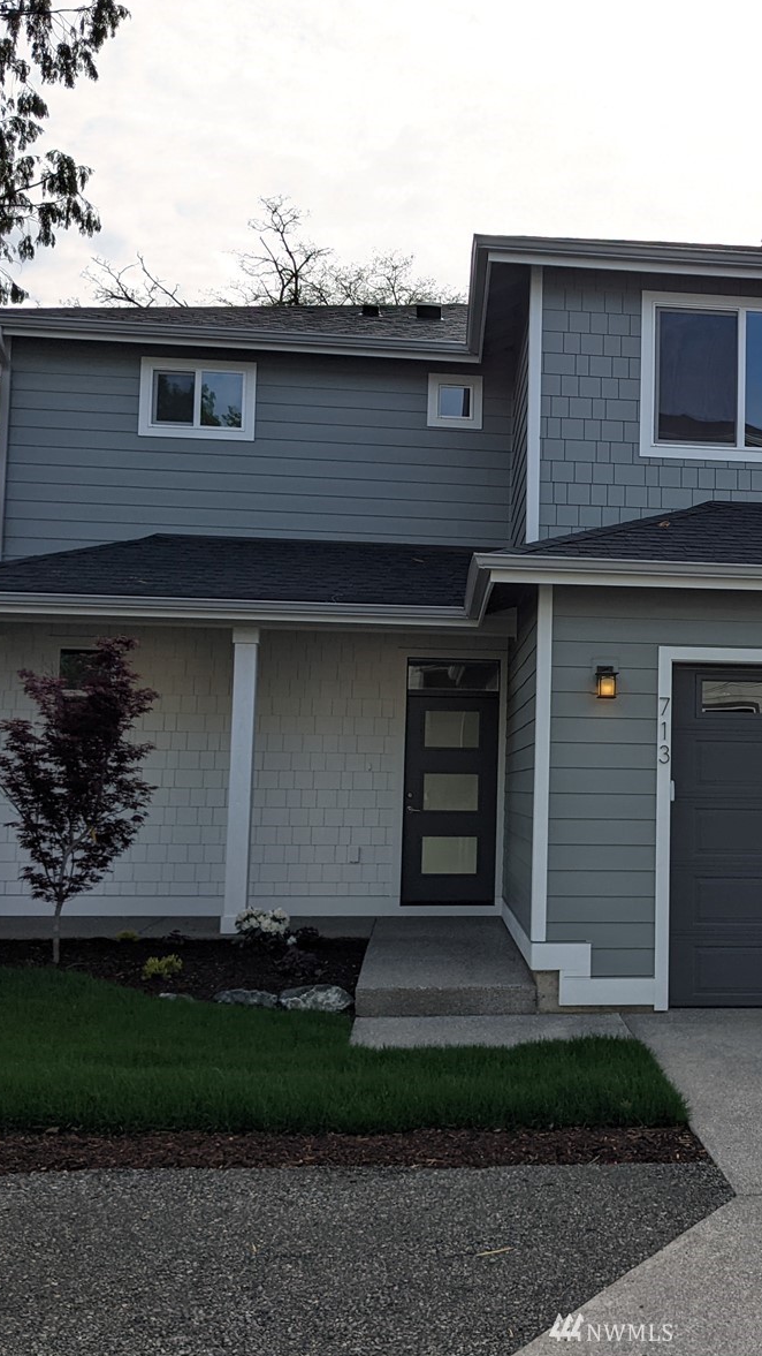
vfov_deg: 50.5
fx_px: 1437
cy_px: 680
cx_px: 614
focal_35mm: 40
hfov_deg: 29.0
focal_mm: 4.38
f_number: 1.73
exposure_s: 1/3906
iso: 40
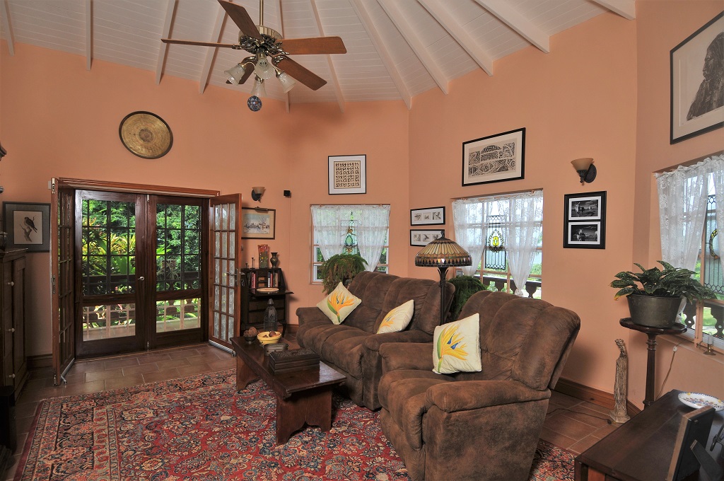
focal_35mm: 18
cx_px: 362
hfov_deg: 90.1
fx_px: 362
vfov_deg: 67.2
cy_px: 240
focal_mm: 12
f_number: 5.6
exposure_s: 1/160
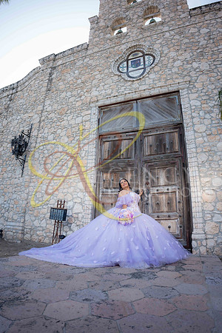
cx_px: 111
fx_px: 185
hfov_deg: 61.9
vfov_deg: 84.0
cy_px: 166
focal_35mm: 20
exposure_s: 1/500
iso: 125
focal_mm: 20
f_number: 2.8
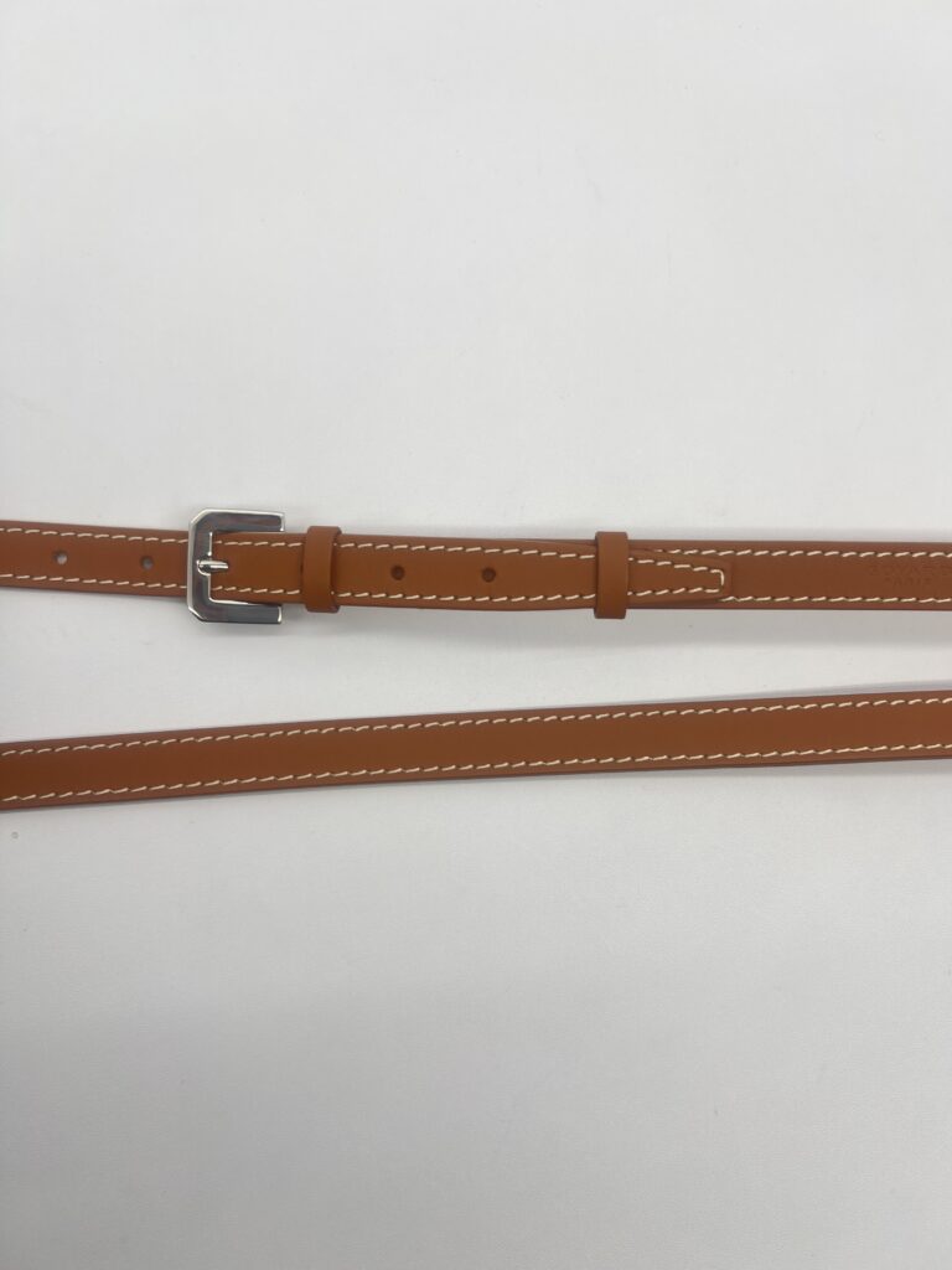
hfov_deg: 53.1
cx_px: 476
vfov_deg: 67.3
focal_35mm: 26
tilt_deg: -82.7
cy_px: 635
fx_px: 953
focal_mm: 5.7
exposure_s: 1/137
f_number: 1.5
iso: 32
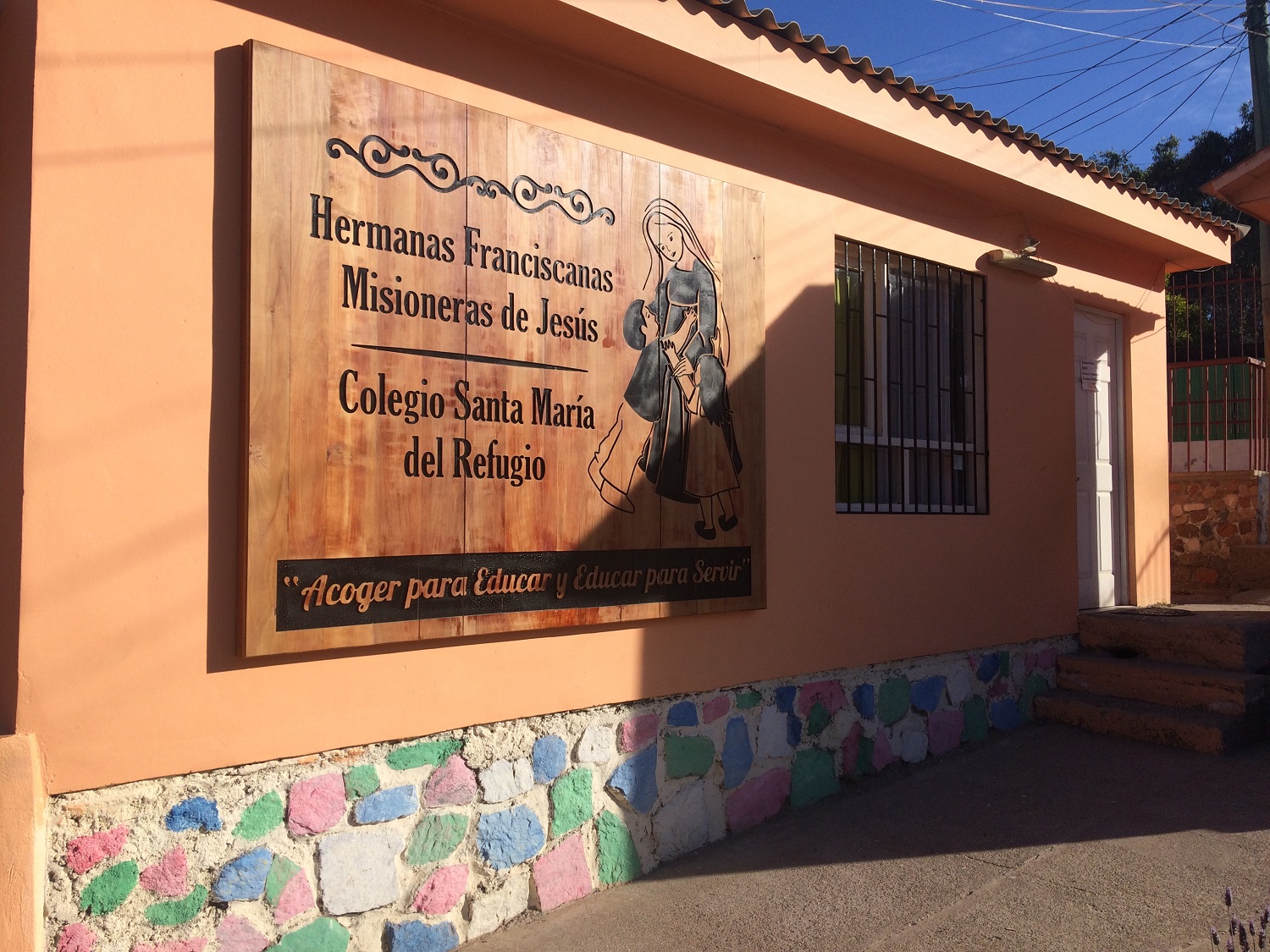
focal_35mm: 29
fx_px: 1064
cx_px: 635
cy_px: 476
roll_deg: +1.2
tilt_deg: +1.1
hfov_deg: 61.7
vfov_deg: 48.2
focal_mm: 4.15
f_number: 2.2
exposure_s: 1/1953
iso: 32
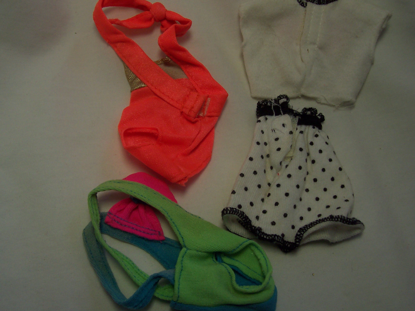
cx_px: 208
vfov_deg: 38.7
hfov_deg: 50.1
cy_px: 156
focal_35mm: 37
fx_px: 444
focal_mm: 5.6
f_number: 2.8
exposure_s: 1/180
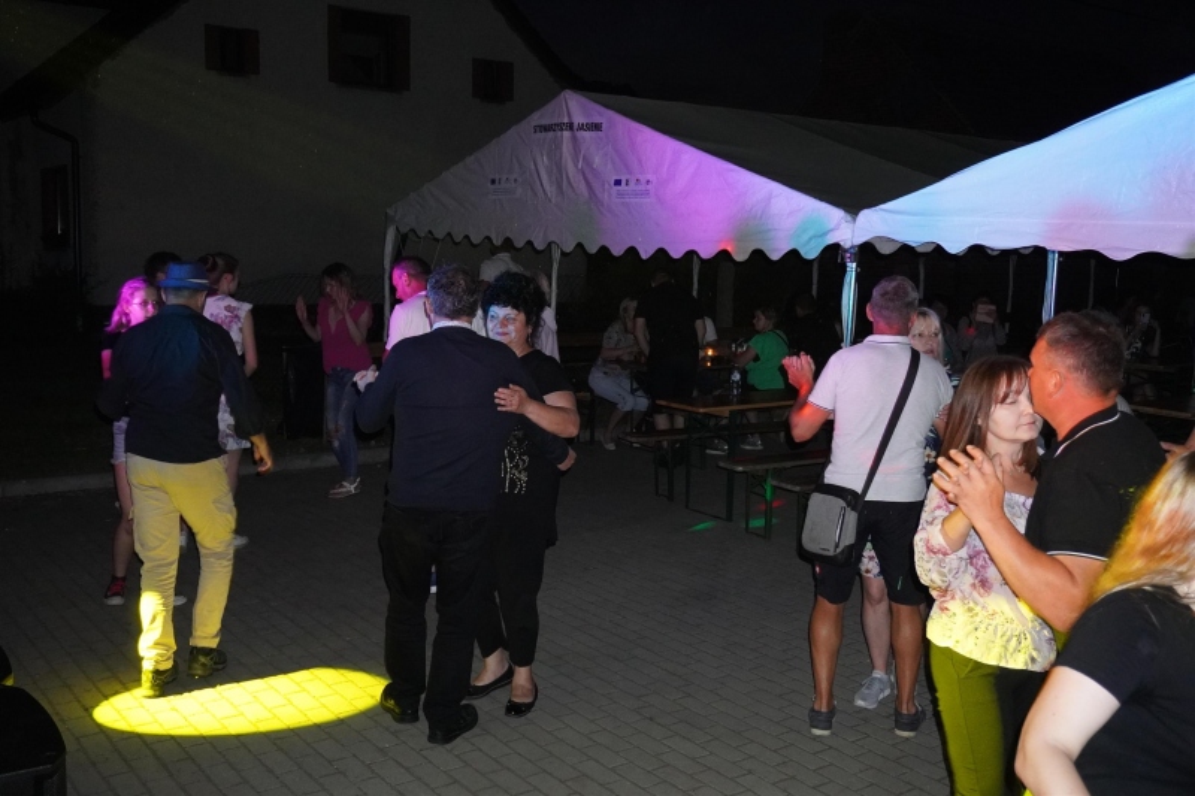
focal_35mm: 38
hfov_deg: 51.3
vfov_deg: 35.5
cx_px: 598
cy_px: 398
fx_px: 1244
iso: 3200
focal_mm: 25
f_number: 4.5
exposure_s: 1/60
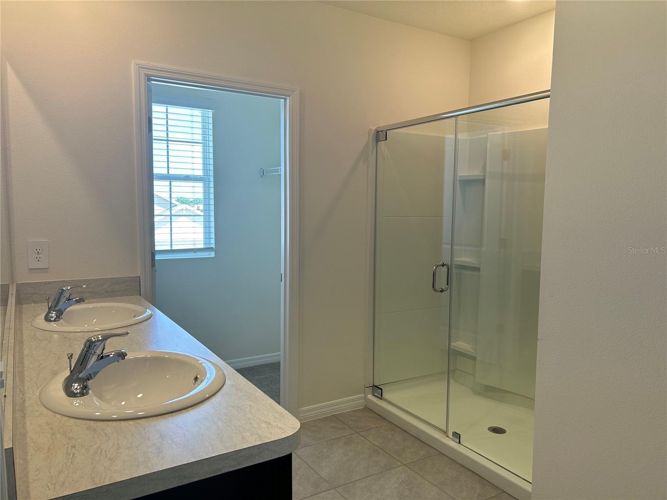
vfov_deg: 53.1
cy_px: 250
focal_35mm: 26
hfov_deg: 67.3
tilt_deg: -5.1
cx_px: 334
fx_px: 501
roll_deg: -0.6
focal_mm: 5.7
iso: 64
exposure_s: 1/160
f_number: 1.5
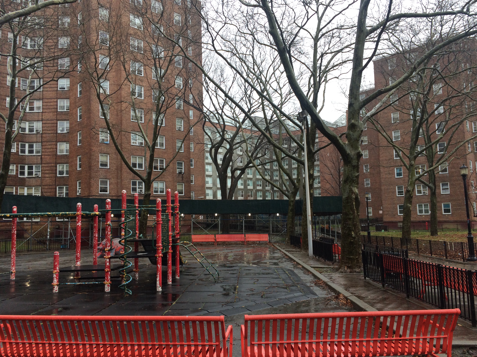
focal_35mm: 29
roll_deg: +2.5
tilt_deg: +4.8
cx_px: 238
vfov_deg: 48.2
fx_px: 400
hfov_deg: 61.7
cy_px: 178
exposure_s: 1/120
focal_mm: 4.15
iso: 50
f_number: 2.2
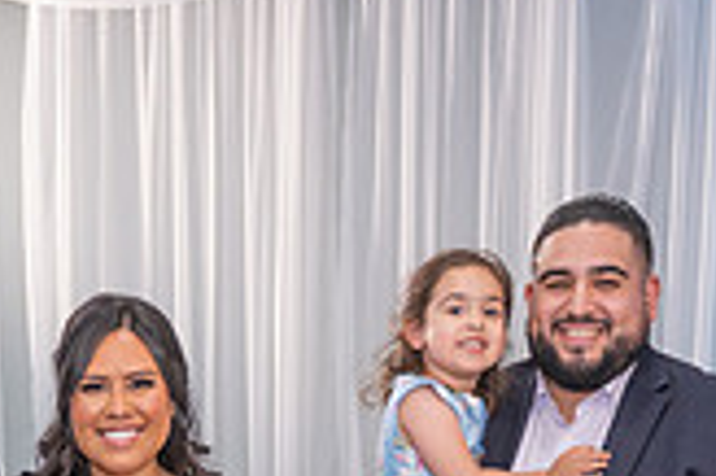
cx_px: 183
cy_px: 745
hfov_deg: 23.7
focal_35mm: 85
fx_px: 1689
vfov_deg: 14.8
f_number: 3.2
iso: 1000
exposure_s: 1/160
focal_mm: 24
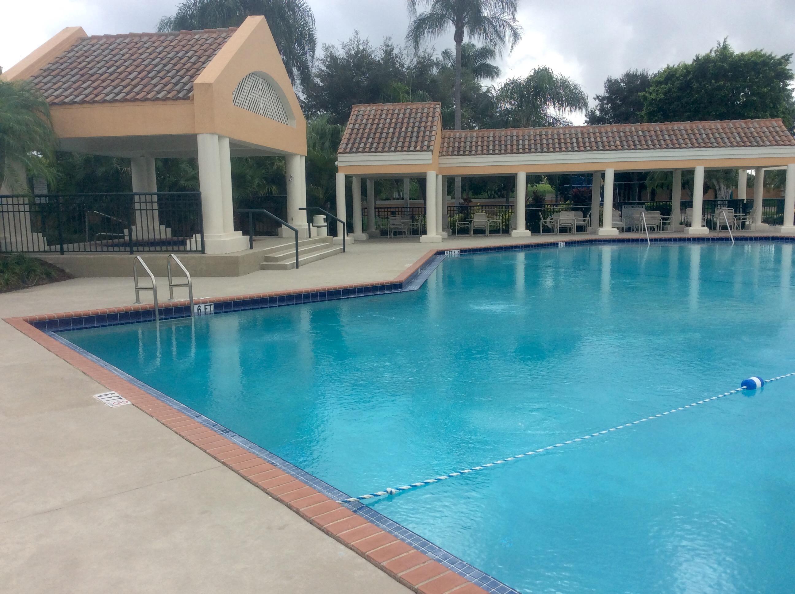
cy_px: 297
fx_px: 734
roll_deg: +2.8
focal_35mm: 32
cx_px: 398
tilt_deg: -9.9
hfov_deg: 56.9
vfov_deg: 44.1
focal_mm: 3.3
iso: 32
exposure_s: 1/681
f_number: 2.4
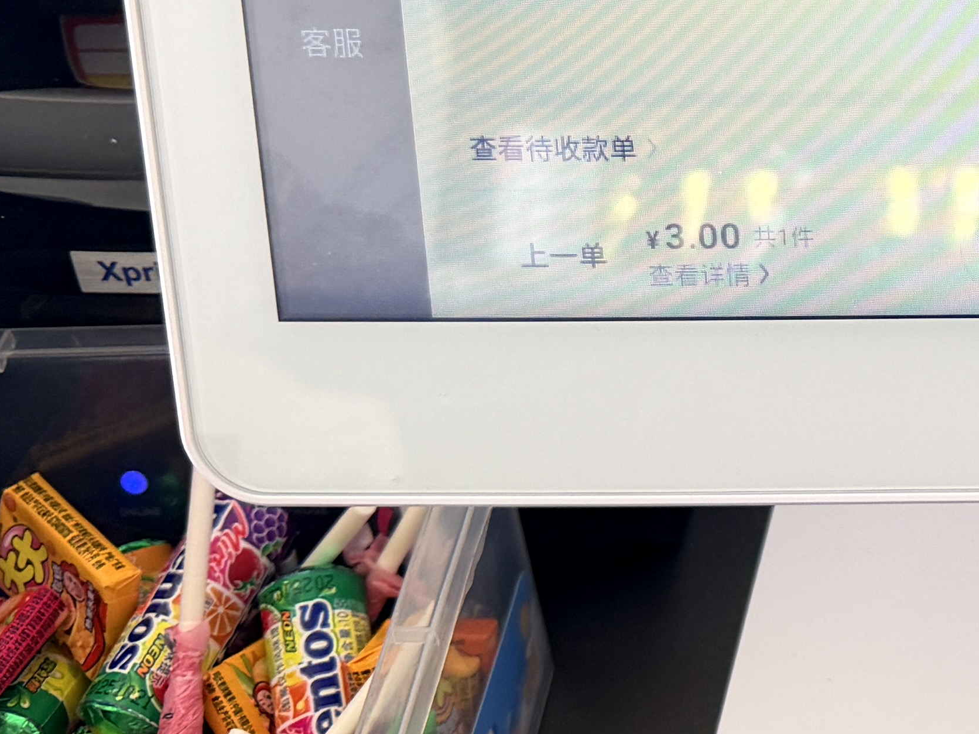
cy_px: -6
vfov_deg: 17.6
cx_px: 1425
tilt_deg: -39.5
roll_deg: -0.9
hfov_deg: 20.7
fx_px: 2319
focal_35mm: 82
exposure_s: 1/121
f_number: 1.78
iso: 100
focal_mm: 6.76
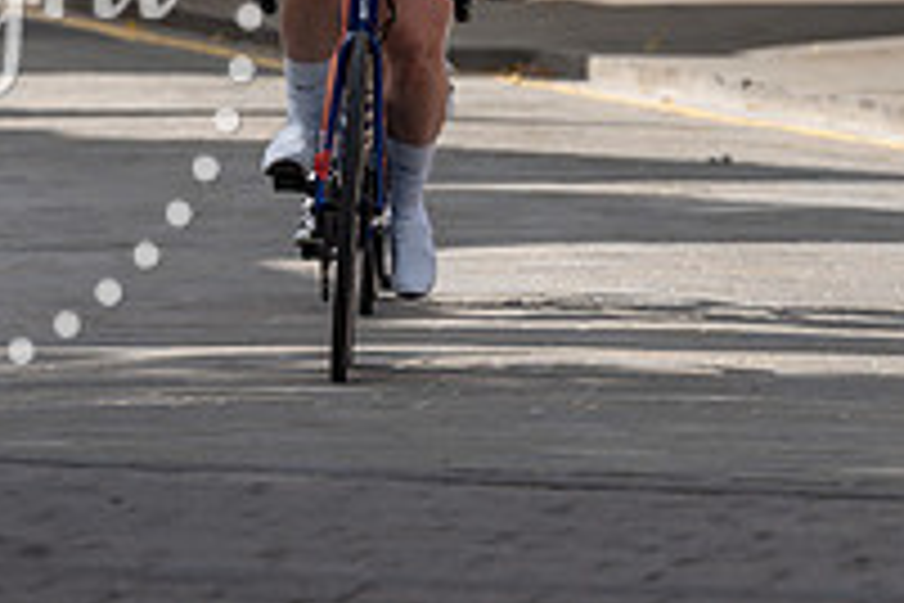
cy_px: -259
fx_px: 12906
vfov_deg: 2.7
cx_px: 540
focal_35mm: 514
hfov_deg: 4.0
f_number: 5
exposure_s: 1/1000
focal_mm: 178
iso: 160
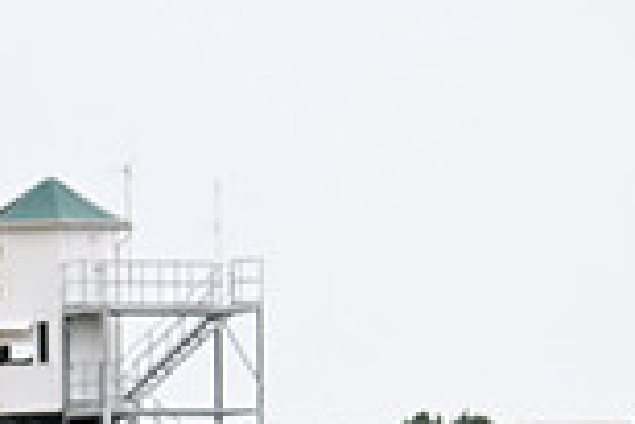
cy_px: 772
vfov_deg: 5.2
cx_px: -536
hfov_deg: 7.6
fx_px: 4643
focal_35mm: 263
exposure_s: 1/320
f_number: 4.5
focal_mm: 70
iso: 1000
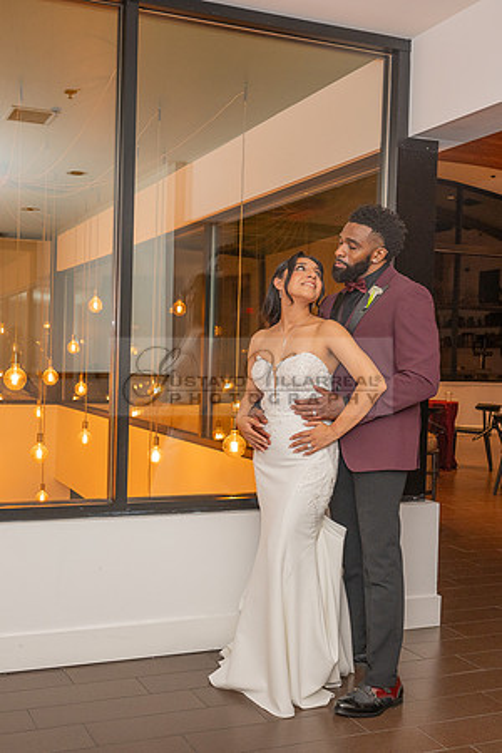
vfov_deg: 53.1
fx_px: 753
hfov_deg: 35.7
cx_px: 105
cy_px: 377
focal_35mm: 36
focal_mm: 24
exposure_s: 1/200
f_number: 4
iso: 800
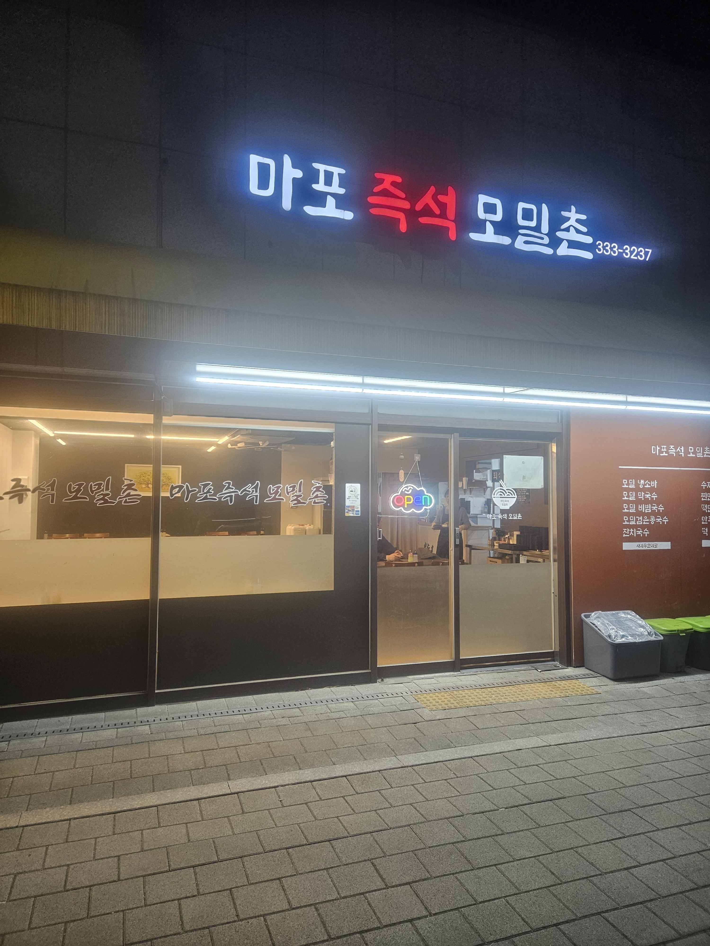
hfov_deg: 58.9
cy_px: 473
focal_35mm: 23
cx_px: 355
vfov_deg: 73.9
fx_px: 629
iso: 125
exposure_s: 1/120
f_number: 1.8
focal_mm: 5.4
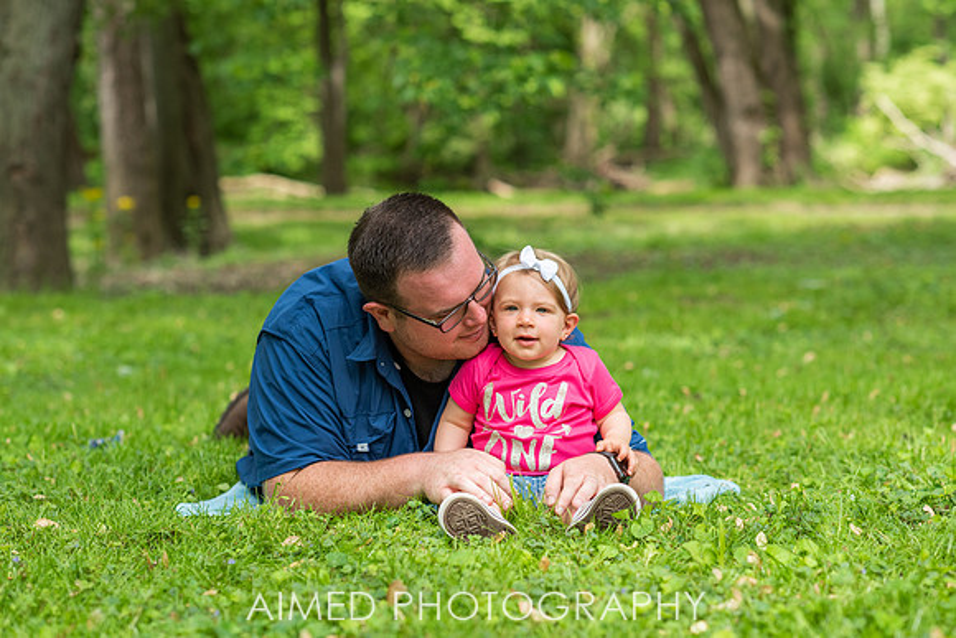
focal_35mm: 93
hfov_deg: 21.8
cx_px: 525
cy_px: 338
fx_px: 2481
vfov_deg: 14.6
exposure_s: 1/1000
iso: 320
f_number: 3.5
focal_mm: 85
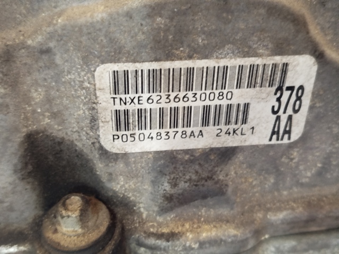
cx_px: 170
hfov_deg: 39.7
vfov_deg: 30.3
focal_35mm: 48
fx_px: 470
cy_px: 127
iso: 800
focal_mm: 5.31
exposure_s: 1/25
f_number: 1.7
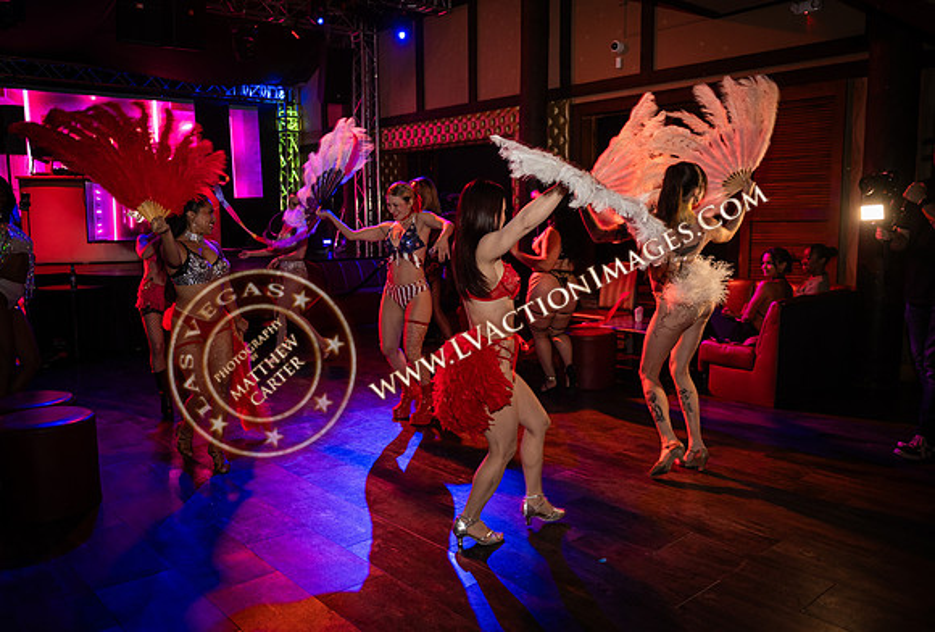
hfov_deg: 62.3
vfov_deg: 44.4
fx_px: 774
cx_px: 457
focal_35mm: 30
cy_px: 317
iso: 1250
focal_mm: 29
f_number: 2.8
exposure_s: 1/100
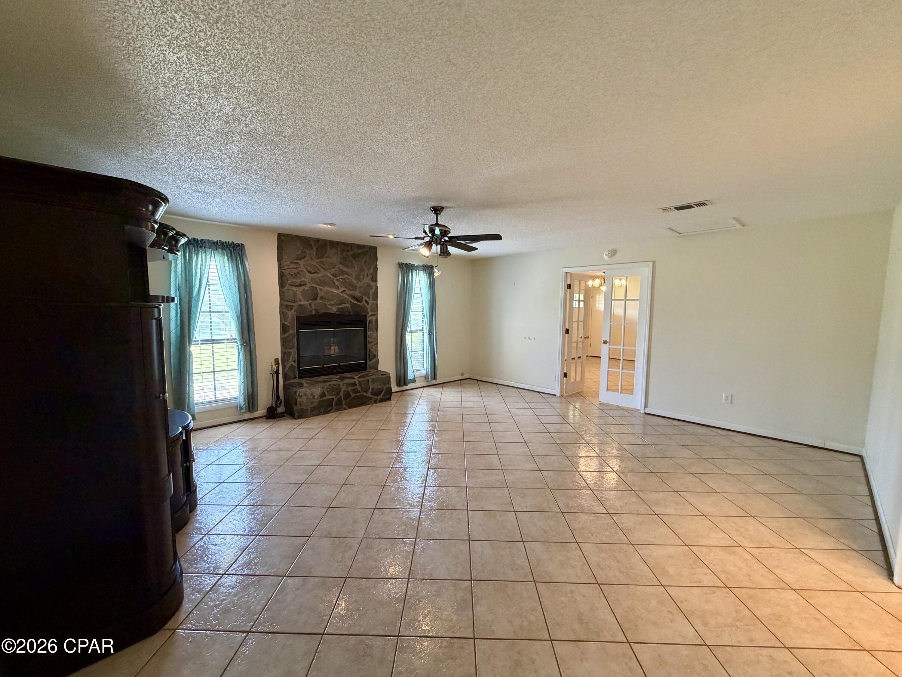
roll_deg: -0.5
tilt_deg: -5.2
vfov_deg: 85.7
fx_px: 365
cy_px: 338
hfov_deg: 102.1
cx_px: 451
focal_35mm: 14
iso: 250
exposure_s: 1/60
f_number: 2.2
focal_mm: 2.22
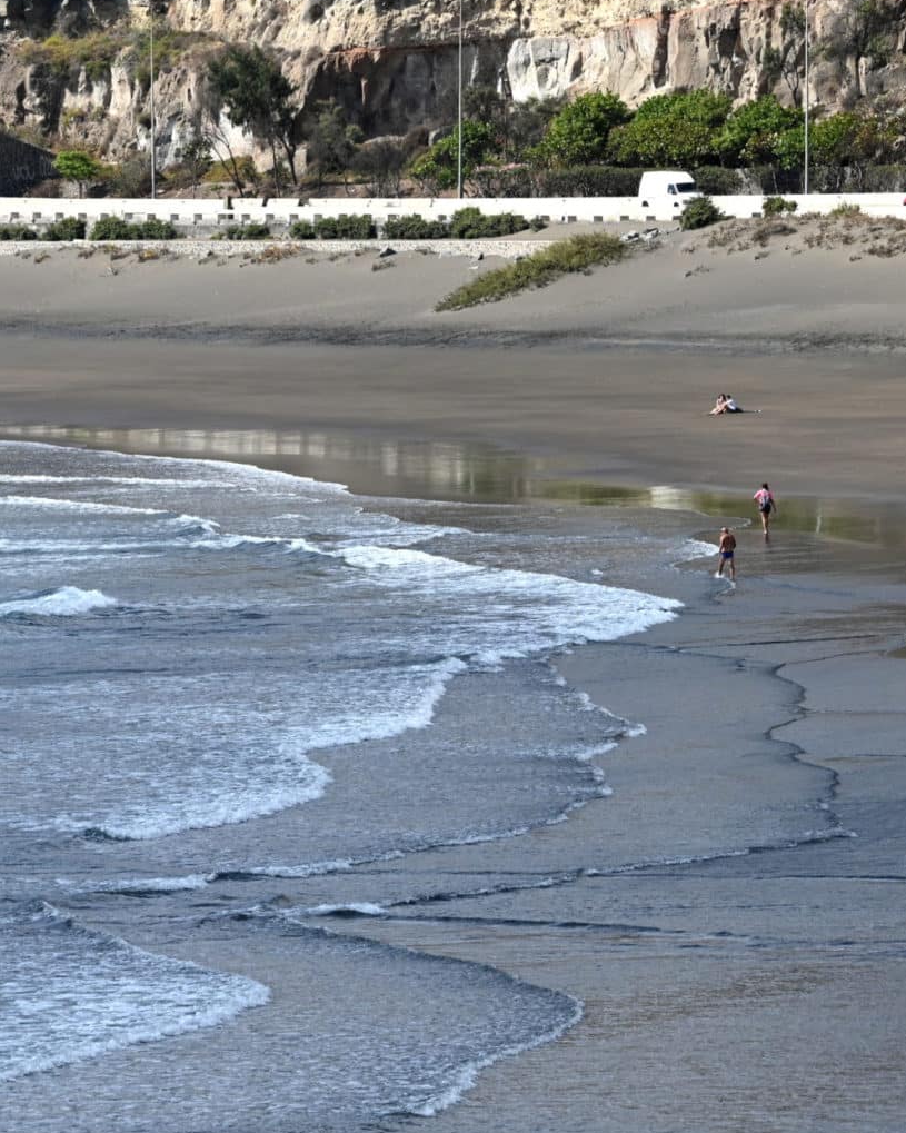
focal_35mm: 290
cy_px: 707
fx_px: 9722
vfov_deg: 6.7
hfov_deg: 5.3
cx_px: 222
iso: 640
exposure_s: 1/3200
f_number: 5.6
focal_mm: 150
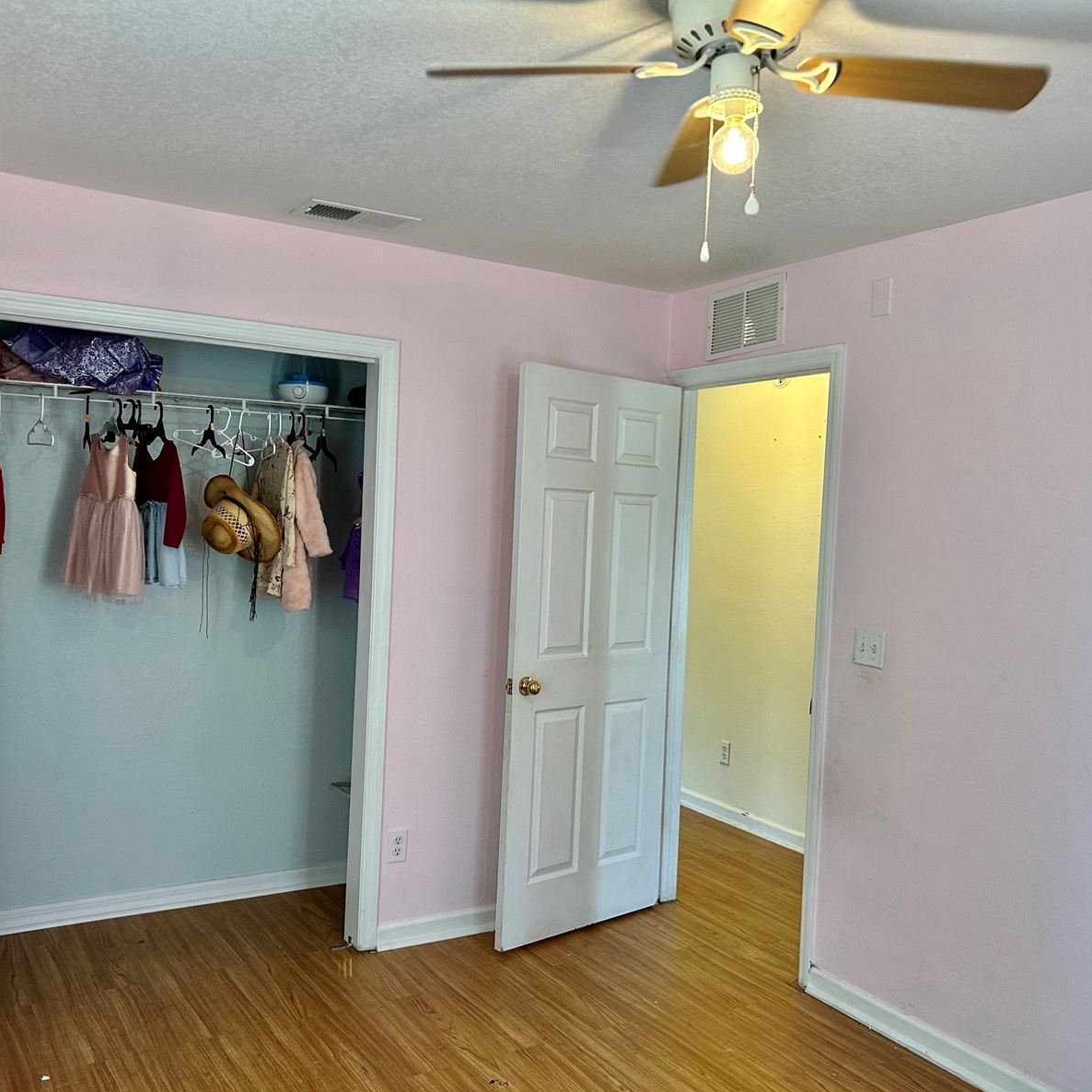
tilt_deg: -1.7
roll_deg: -1.7
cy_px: 551
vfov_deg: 52.5
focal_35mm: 31
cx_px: 552
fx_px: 1106
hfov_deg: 52.5
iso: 100
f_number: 1.5
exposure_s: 1/120
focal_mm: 5.7
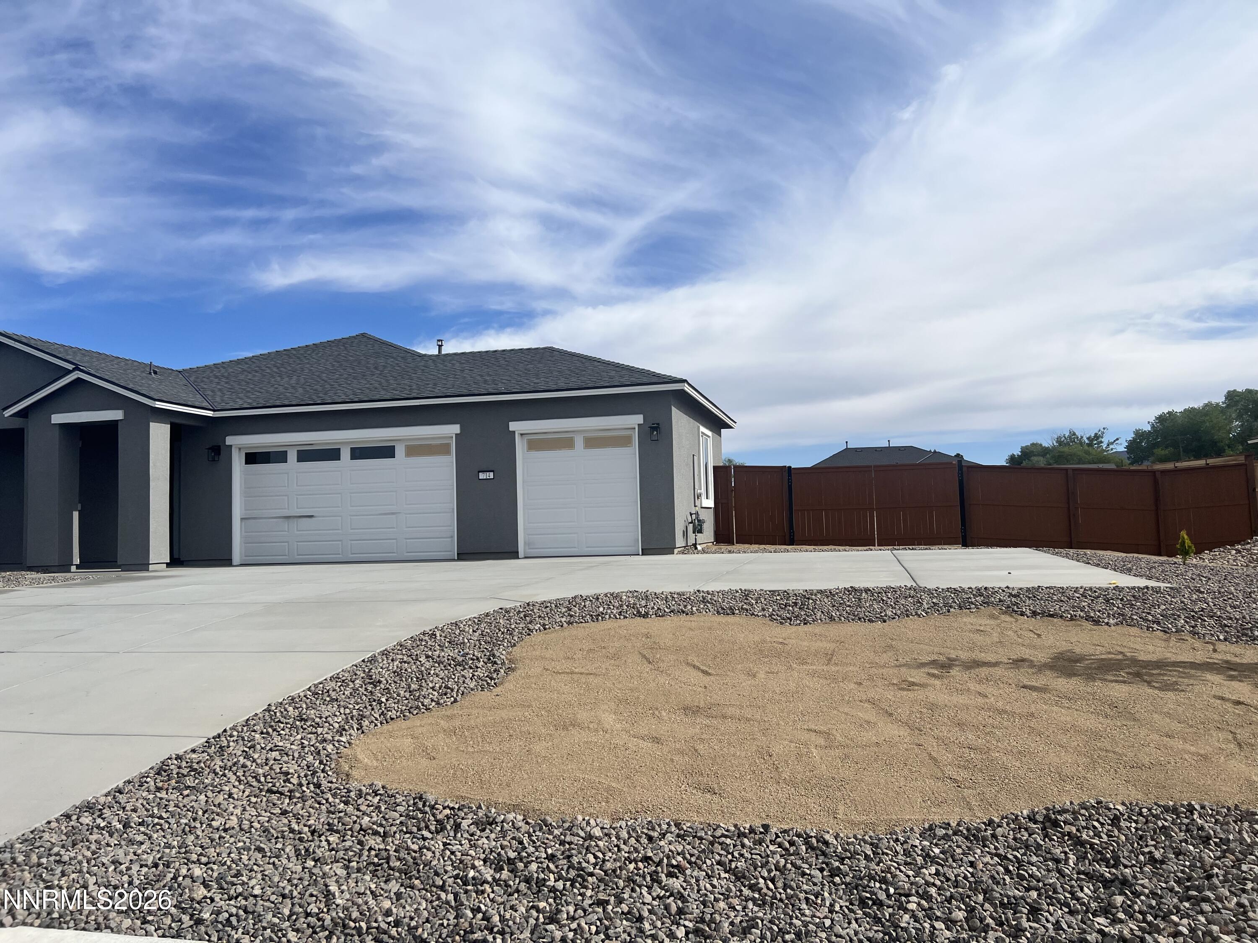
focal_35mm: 26
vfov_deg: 53.1
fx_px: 945
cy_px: 472
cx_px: 629
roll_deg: +1.9
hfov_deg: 67.3
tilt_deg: +4.0
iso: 50
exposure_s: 1/6993
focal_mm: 5.7
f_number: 1.5
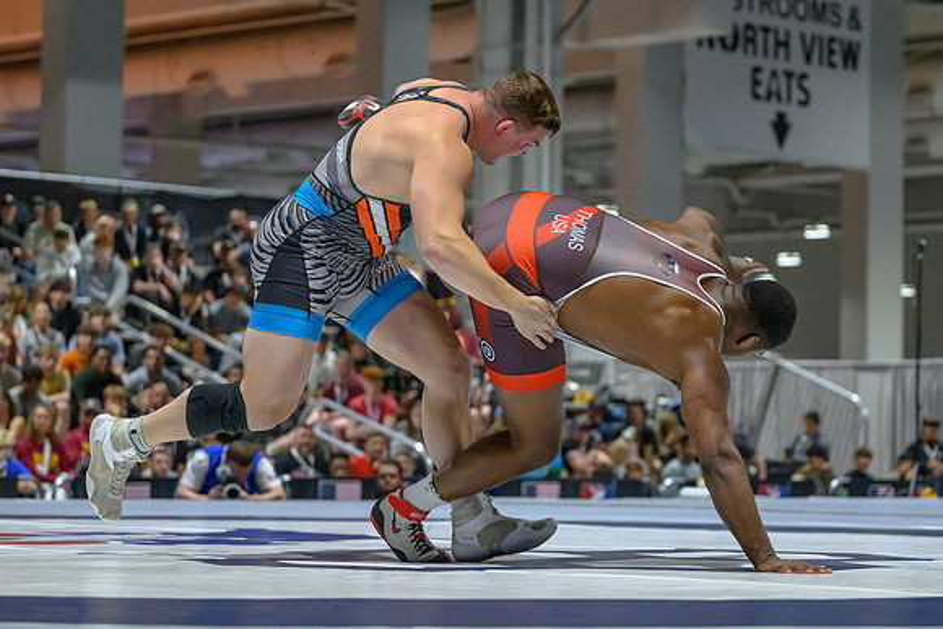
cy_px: 260
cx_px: 531
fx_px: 3087
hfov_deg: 17.4
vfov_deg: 11.6
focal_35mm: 118
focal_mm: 80
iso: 6400
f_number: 2.8
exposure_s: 1/640
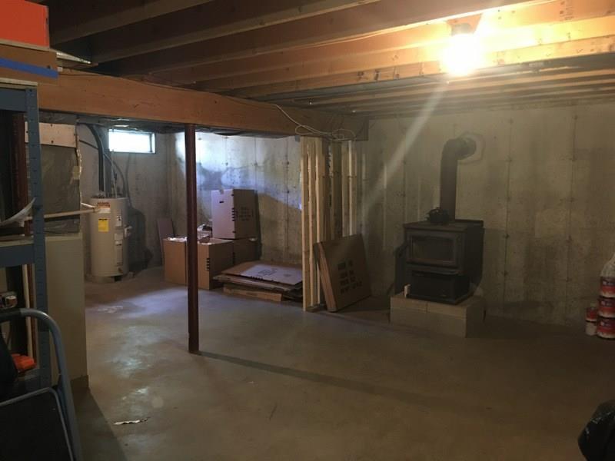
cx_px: 308
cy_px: 230
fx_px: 515
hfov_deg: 61.7
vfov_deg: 48.2
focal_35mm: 29
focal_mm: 4.15
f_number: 2.2
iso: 80
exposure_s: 1/4
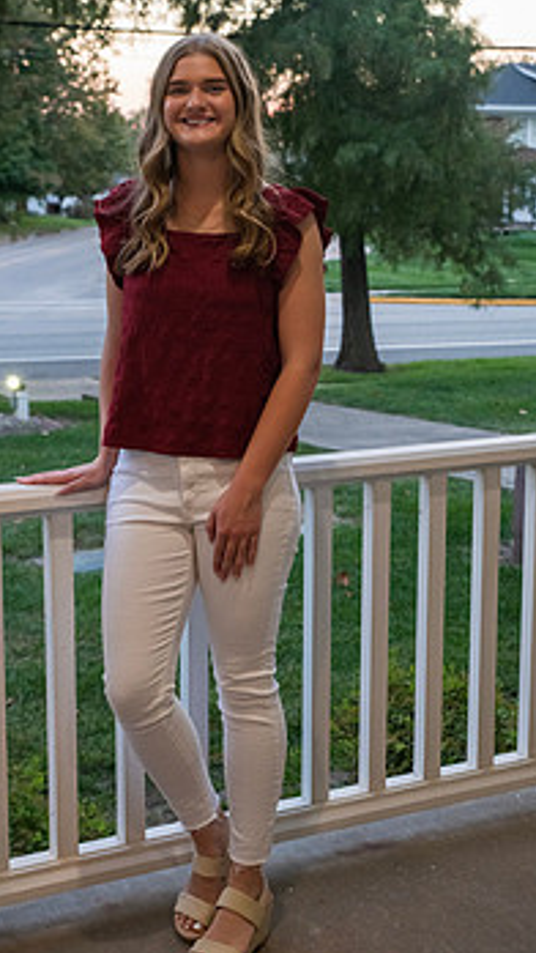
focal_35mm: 61
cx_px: 208
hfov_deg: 19.7
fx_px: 1540
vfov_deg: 34.3
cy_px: 427
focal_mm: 45
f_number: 4.5
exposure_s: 1/160
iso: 2000
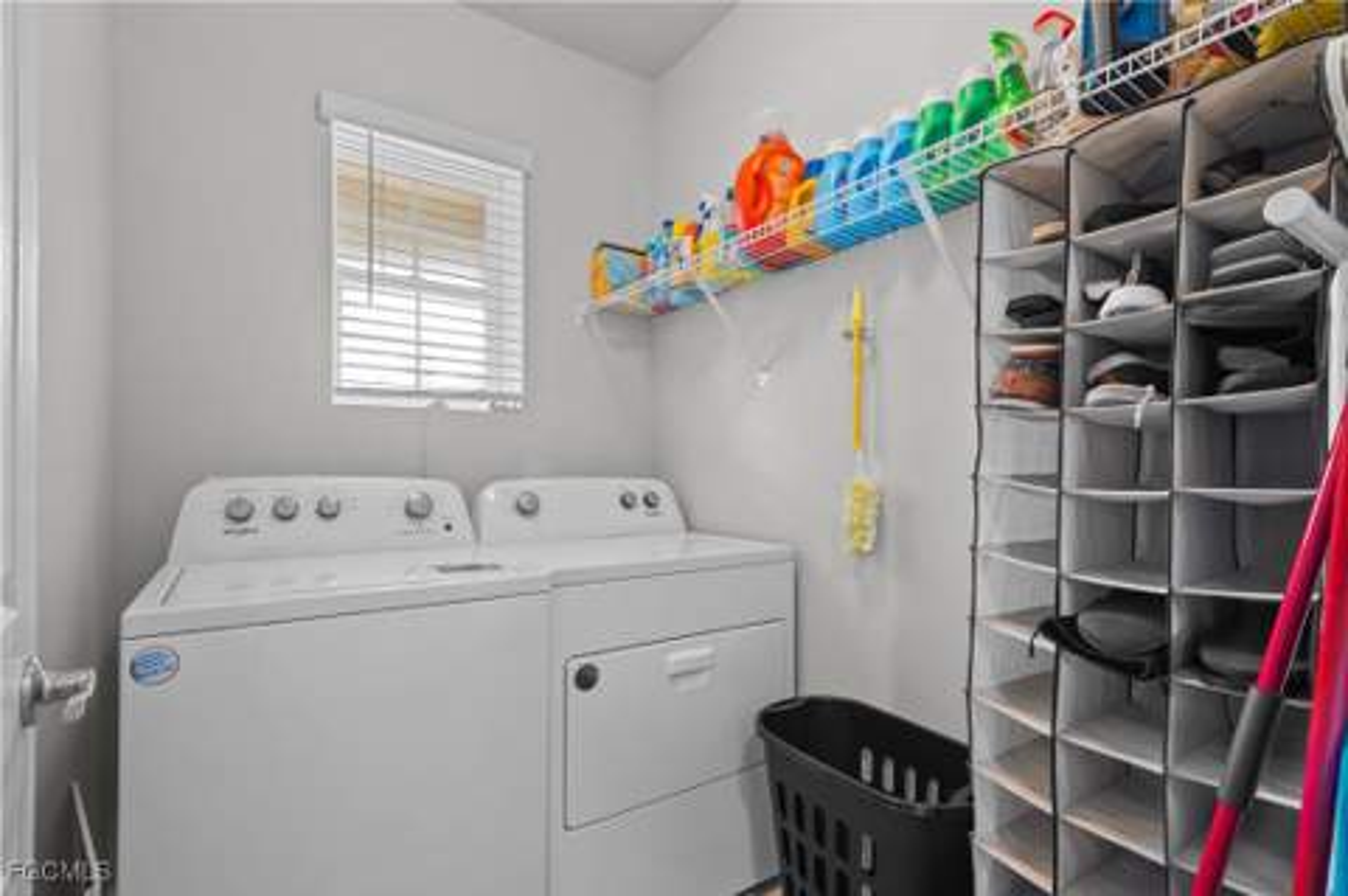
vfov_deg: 73.6
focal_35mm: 16
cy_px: 448
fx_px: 598
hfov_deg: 96.8
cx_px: 674
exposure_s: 1/2
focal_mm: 16
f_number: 10
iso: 320
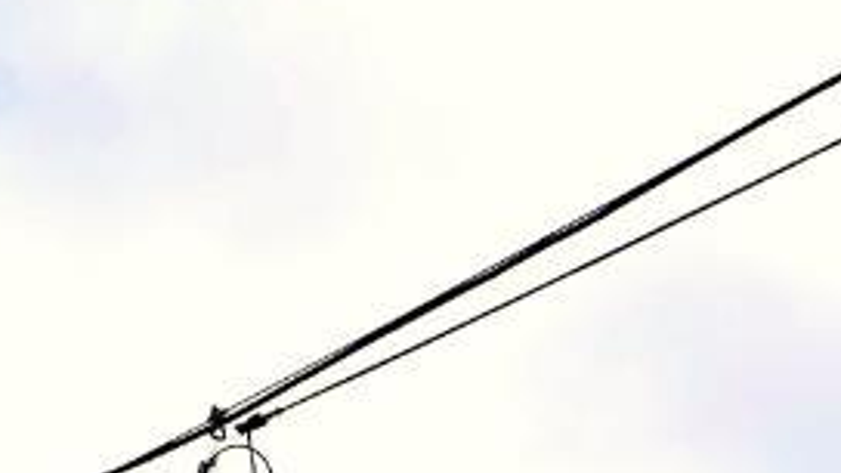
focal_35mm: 300
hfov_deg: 7.1
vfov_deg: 3.9
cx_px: 1082
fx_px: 6690
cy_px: 1498
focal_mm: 22.7
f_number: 5.6
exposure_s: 1/320
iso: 200
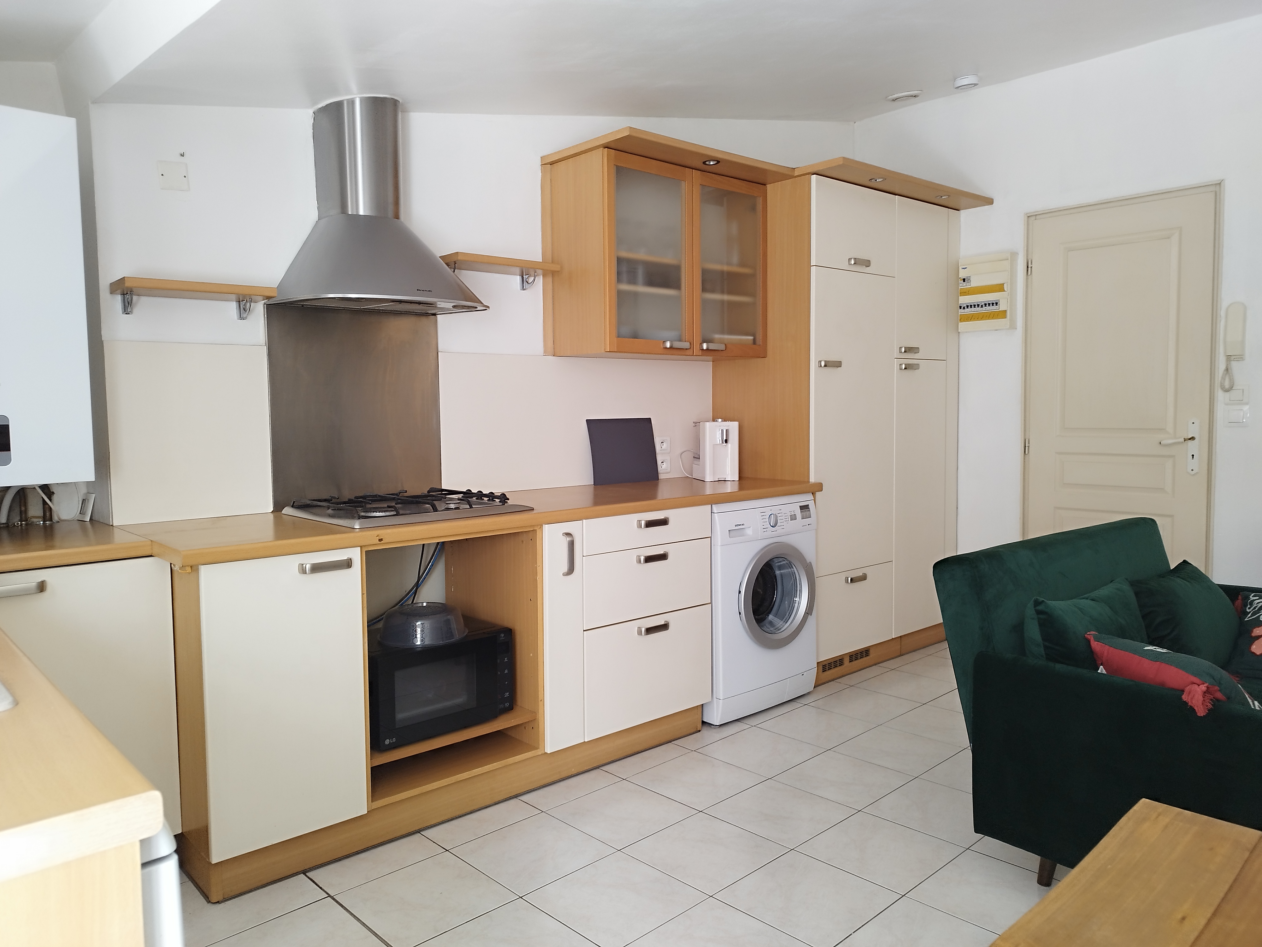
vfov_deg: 56.8
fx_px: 875
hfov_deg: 71.6
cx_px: 631
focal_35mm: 24
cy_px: 474
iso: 110
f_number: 1.89
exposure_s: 1/50
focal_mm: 5.89
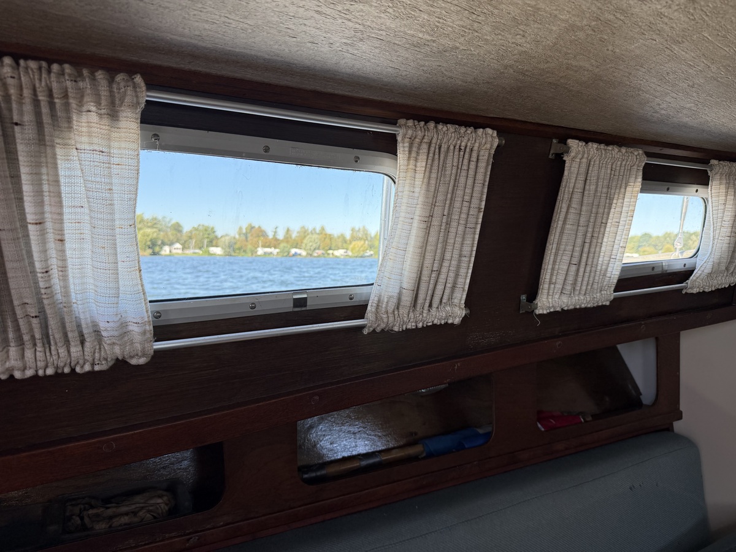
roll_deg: -0.7
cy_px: 276
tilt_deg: -2.0
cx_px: 368
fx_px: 510
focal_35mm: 24
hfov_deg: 71.6
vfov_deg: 56.8
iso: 100
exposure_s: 1/617
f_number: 1.78
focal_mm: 6.76
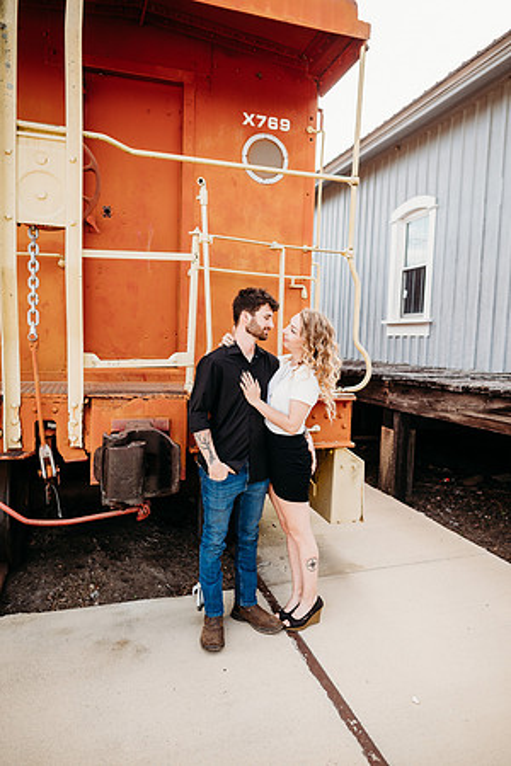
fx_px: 511
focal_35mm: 24
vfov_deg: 73.7
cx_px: 256
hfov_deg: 53.1
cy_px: 383
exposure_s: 1/640
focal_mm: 24
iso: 100
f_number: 2.8
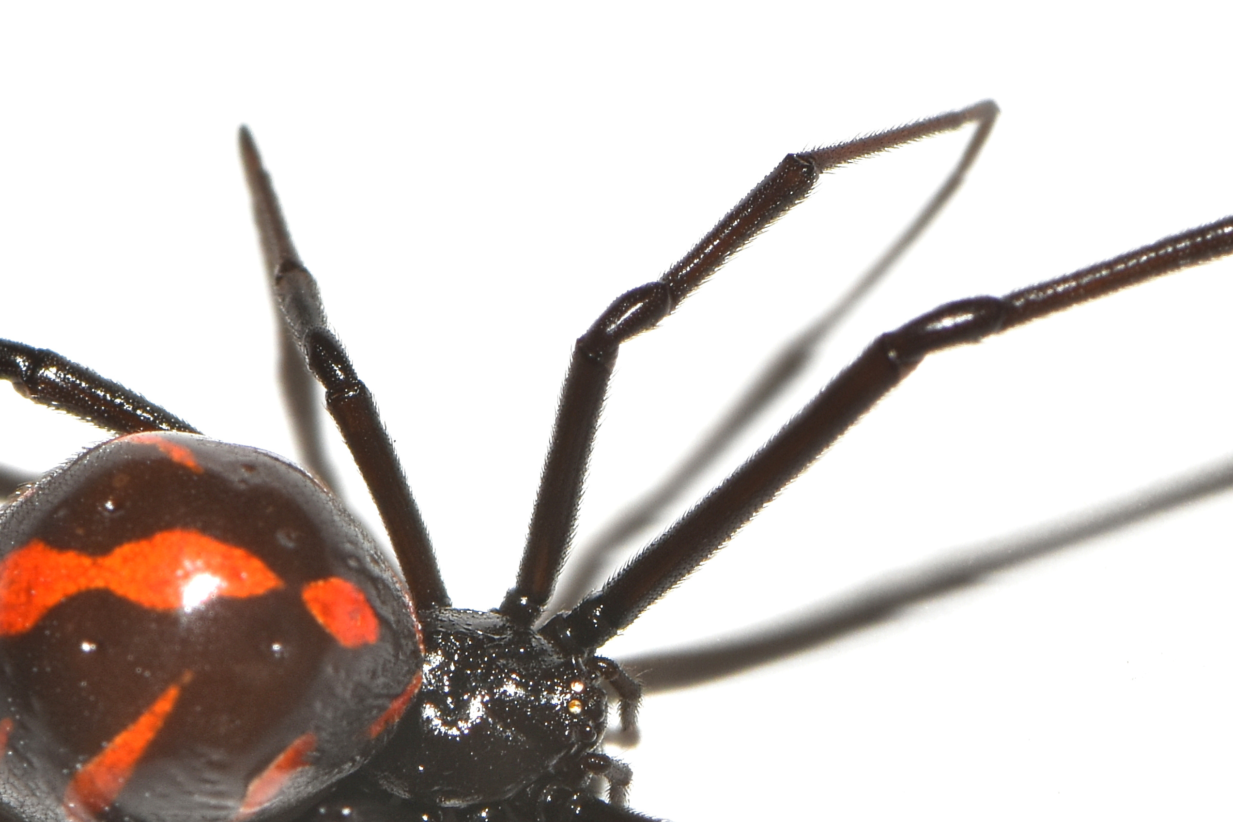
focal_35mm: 371
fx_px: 12711
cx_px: 626
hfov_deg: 5.6
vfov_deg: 3.7
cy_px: 844
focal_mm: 105
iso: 400
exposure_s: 1/250
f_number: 16
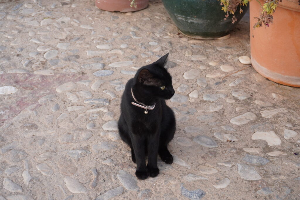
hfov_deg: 33.4
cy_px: 100
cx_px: 150
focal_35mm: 60
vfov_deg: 22.6
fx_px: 500
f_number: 7.1
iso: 200
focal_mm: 40
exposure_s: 1/250
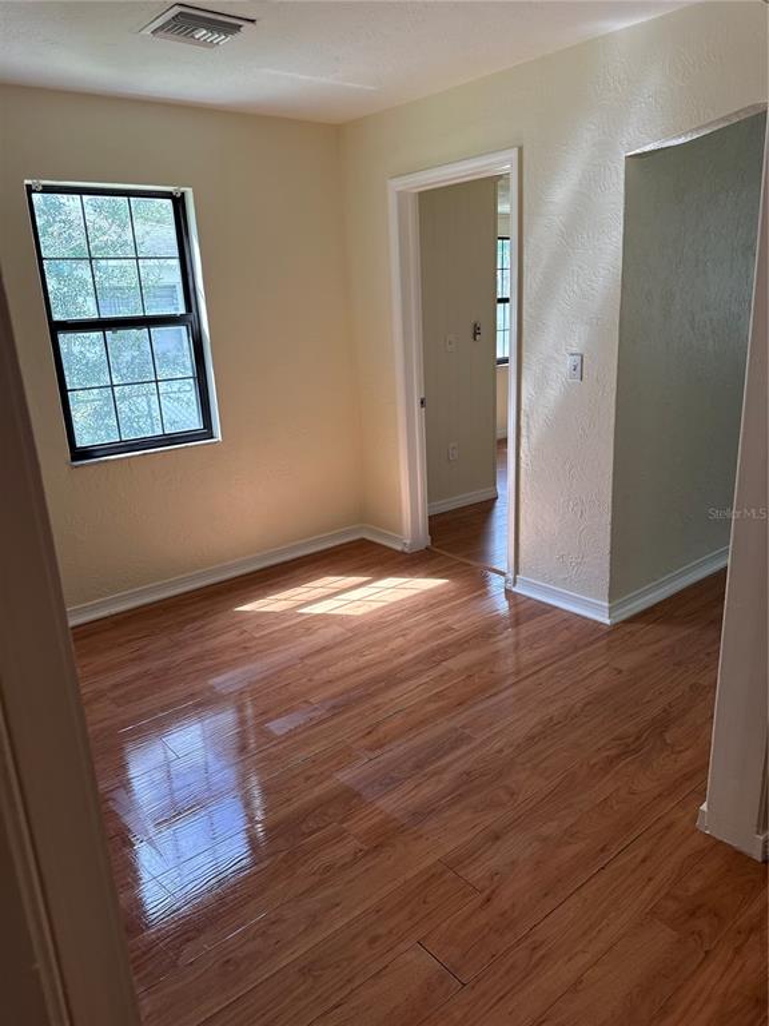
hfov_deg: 56.8
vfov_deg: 71.6
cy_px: 513
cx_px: 384
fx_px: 711
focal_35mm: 24
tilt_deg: -14.7
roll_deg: +3.1
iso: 160
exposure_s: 1/237
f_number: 1.78
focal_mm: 6.76
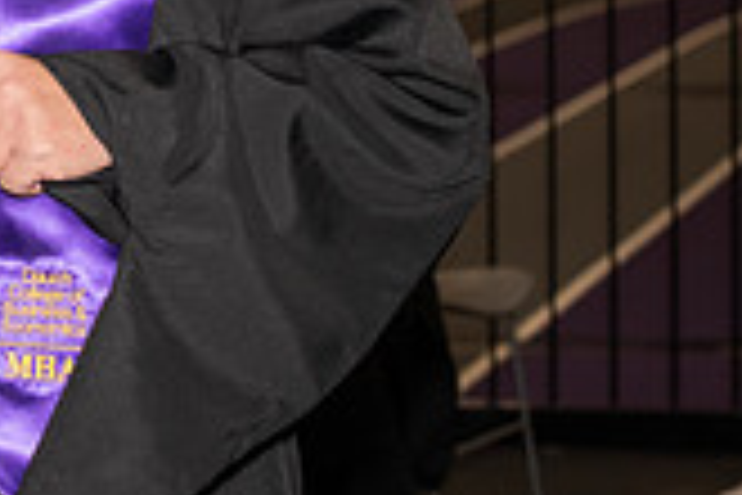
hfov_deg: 8.2
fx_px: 5070
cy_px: -187
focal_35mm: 246
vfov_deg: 5.5
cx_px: -391
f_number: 5.6
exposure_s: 1/200
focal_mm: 70
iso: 1000
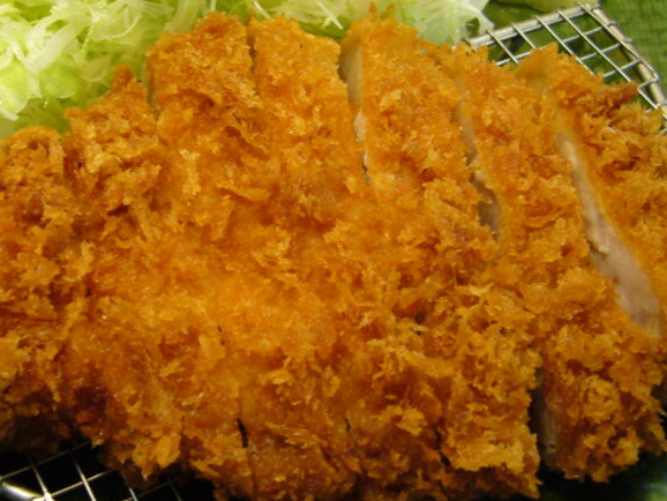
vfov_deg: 23.6
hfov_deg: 31.0
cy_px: 164
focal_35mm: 62
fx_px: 1195
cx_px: 243
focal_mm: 5.8
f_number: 2.8
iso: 200
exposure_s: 1/10
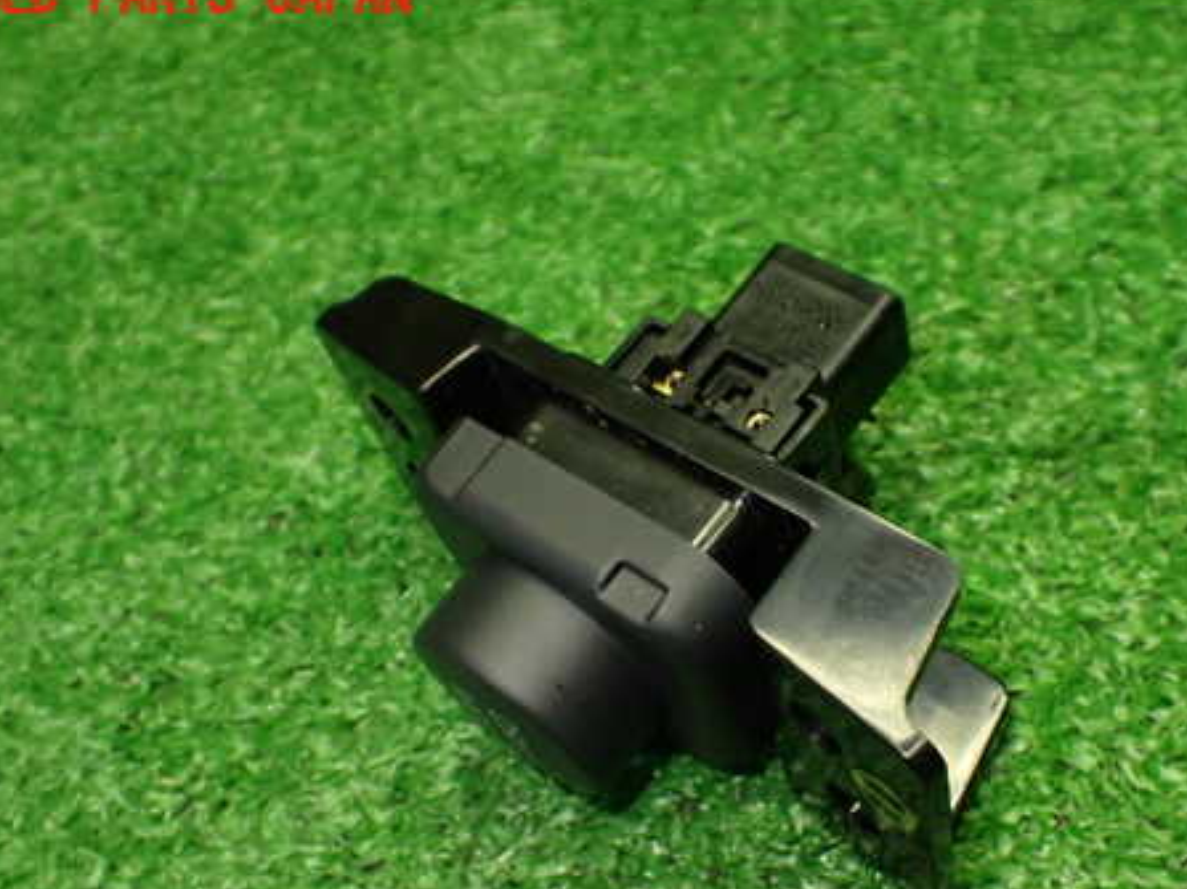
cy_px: 560
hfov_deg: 43.6
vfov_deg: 33.4
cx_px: 725
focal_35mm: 43
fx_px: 1474
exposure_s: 1/125
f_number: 2.4
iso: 500
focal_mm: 5.79
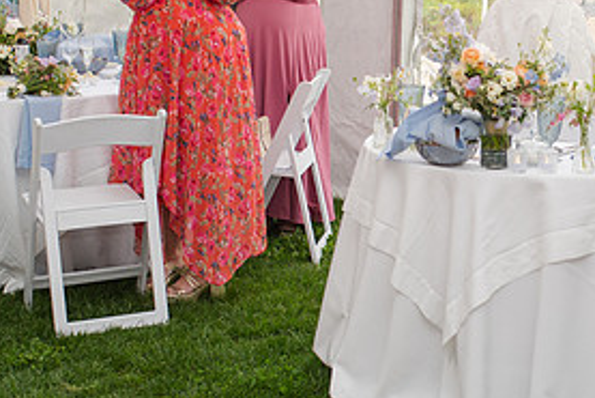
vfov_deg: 16.3
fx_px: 1389
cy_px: 198
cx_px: 449
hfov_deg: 23.9
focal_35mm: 84
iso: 800
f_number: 3.2
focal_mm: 35
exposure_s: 1/200
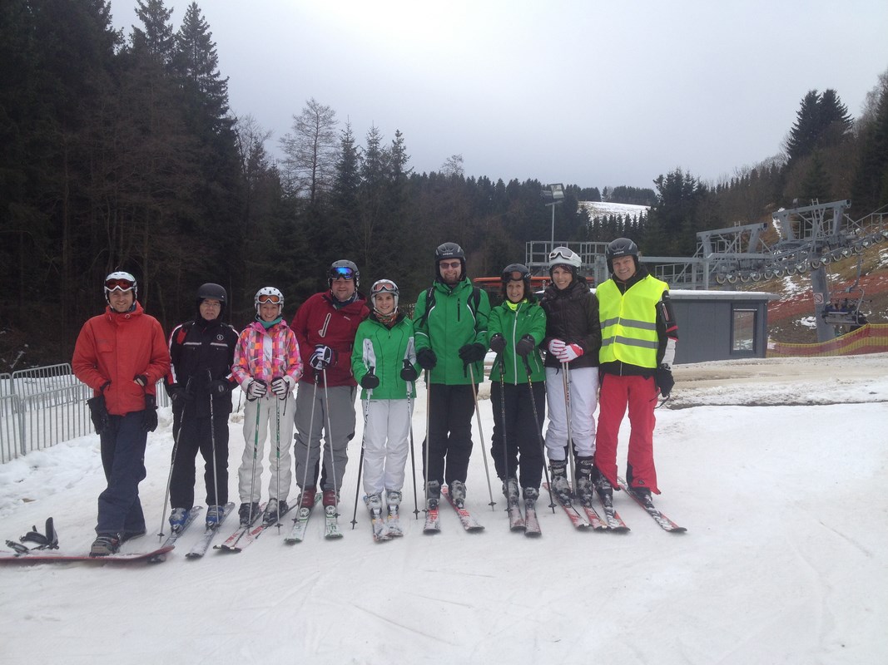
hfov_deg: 52.6
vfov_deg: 40.7
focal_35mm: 35
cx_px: 444
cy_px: 332
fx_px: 898
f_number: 2.4
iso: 50
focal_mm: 4.28
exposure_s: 1/681
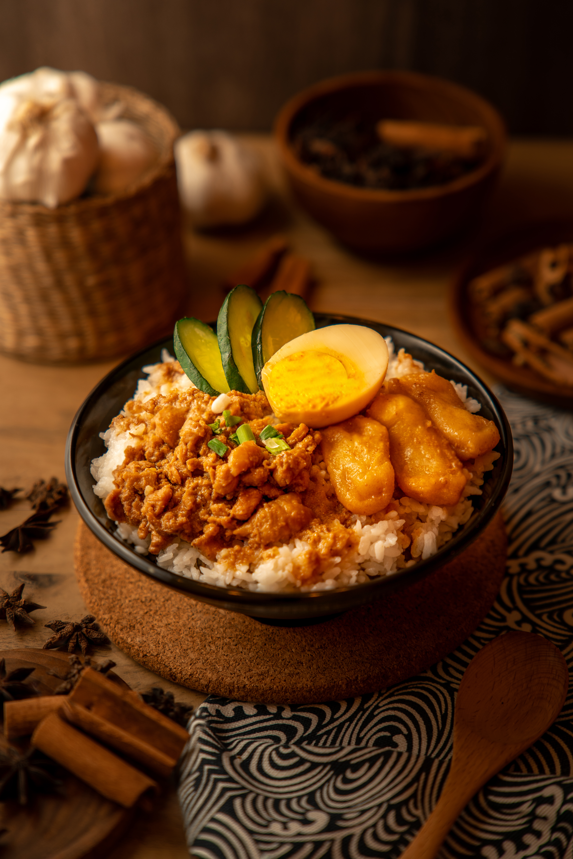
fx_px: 1671
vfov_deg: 28.8
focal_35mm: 70
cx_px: 286
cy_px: 430
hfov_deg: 19.5
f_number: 2.8
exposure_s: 1/160
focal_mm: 70
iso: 100
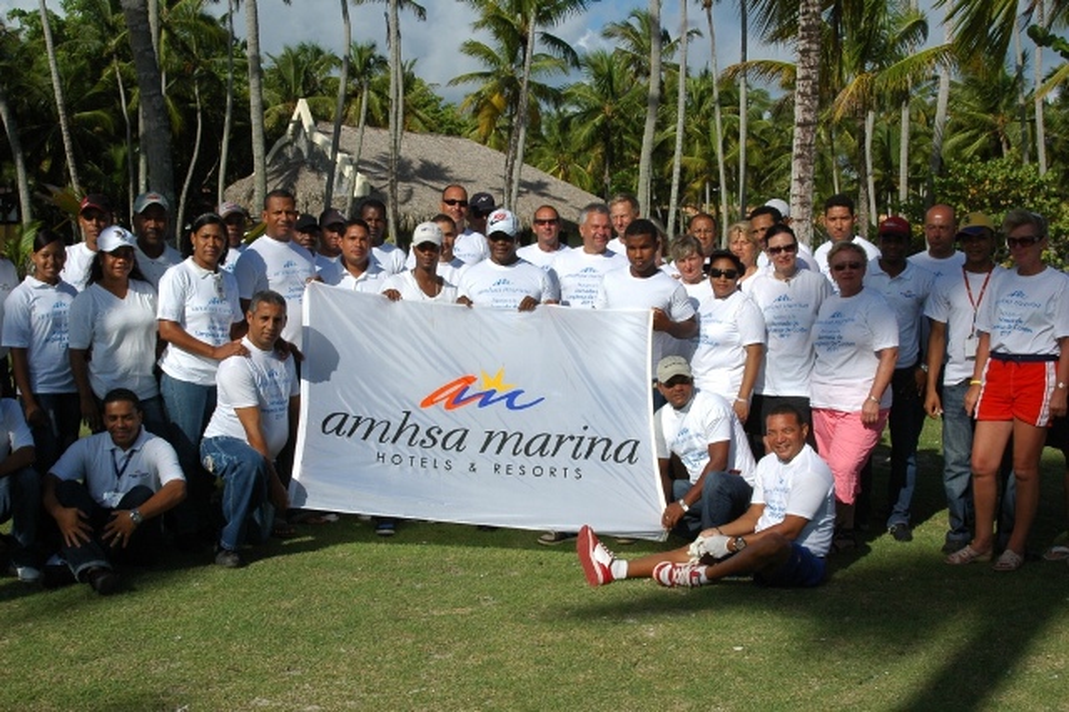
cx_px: 534
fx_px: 1246
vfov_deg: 31.9
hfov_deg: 46.4
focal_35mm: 42
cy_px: 356
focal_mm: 28
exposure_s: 1/640
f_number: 13
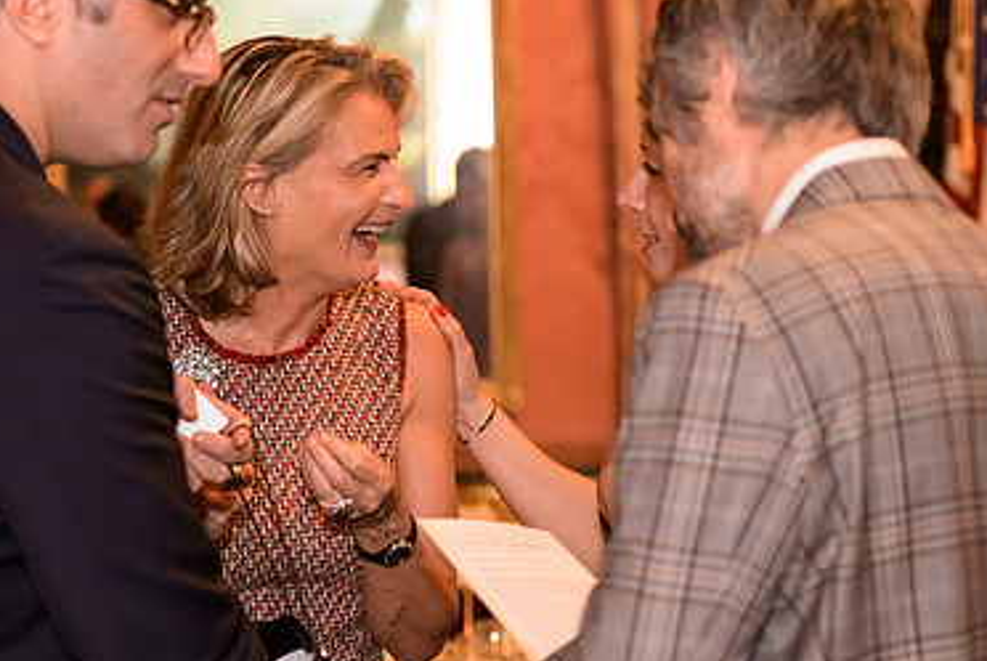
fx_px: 2992
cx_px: 342
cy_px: 275
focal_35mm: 109
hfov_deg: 18.7
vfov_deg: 12.6
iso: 1250
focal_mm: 70
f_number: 3.2
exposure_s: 1/100
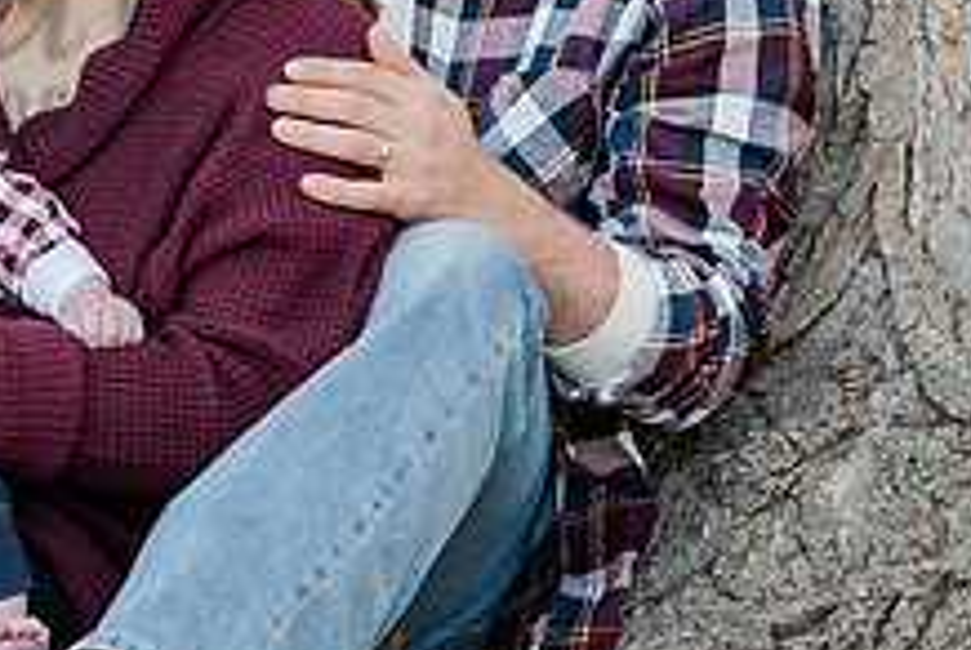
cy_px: 11
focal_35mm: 226
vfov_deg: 6.1
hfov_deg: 9.0
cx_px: -223
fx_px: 6104
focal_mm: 85
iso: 320
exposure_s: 1/160
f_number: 4
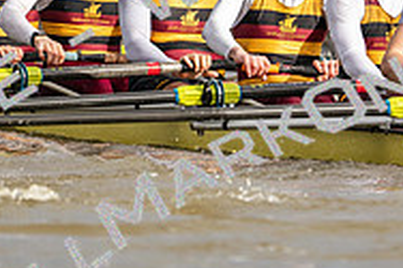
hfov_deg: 1.7
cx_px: 394
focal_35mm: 1237
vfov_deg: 1.1
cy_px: 27
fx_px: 13835
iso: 250
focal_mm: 400
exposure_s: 1/1600
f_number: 4.5
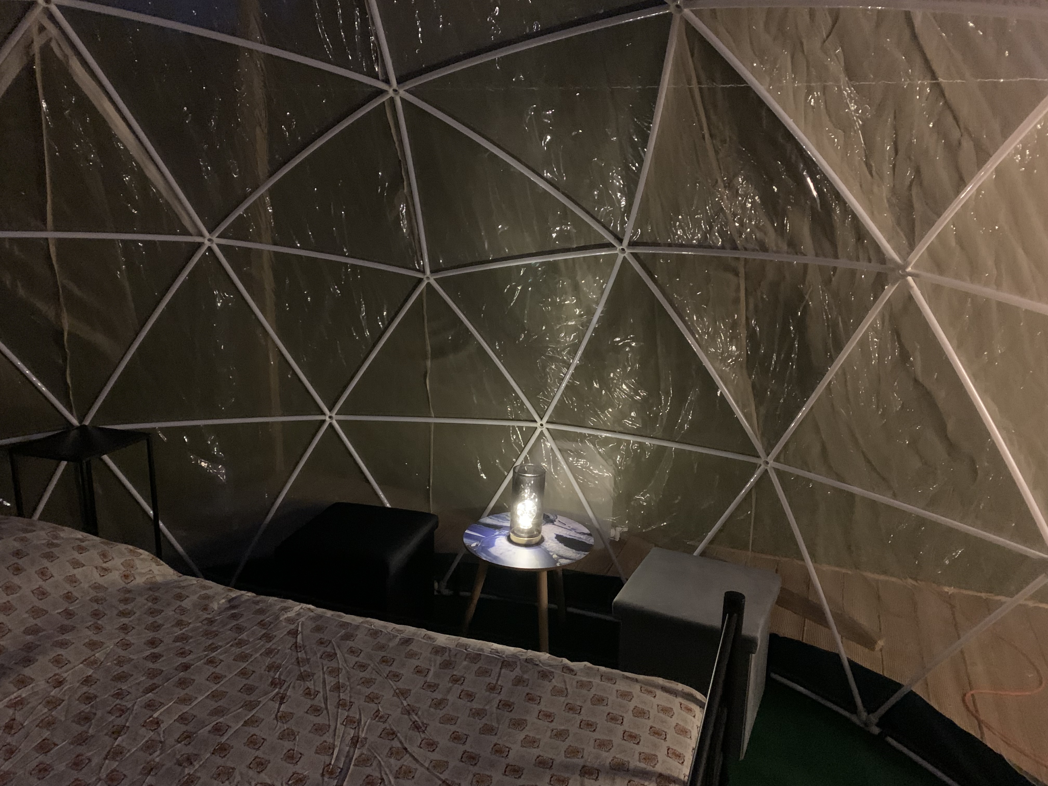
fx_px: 787
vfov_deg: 53.1
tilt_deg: -14.7
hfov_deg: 67.3
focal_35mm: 26
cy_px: 393
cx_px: 524
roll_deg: -1.6
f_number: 1.8
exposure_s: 1/16
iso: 1600
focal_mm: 4.25
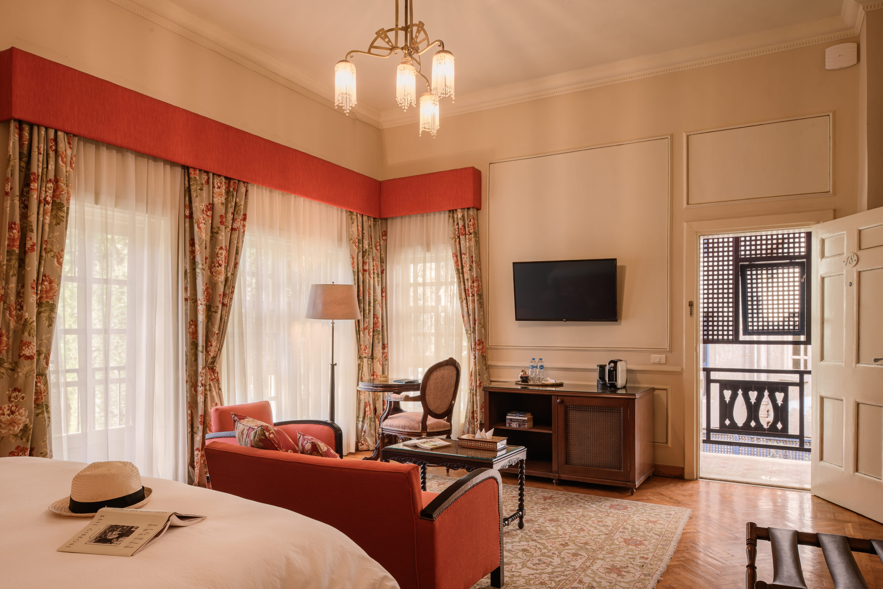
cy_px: 294
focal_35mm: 24
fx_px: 589
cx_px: 442
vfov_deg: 53.1
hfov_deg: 73.7
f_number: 11
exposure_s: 10
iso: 100
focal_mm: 24
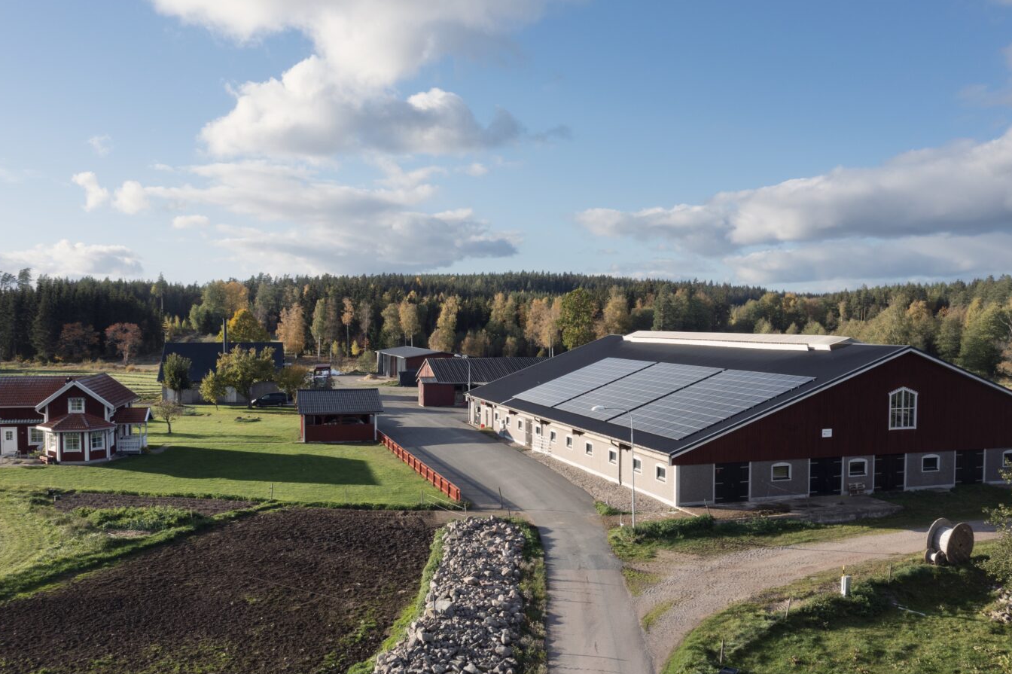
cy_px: 369
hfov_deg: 58.7
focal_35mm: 32
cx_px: 499
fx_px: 899
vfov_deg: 41.0
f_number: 7.1
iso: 100
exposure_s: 1/160
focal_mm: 10.26
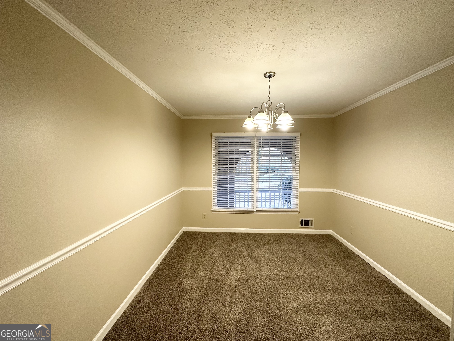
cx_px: 227
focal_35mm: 14
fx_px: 184
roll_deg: -0.3
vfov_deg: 85.7
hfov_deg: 102.1
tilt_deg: -3.6
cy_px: 170
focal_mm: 2.22
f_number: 2.2
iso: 250
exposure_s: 1/120
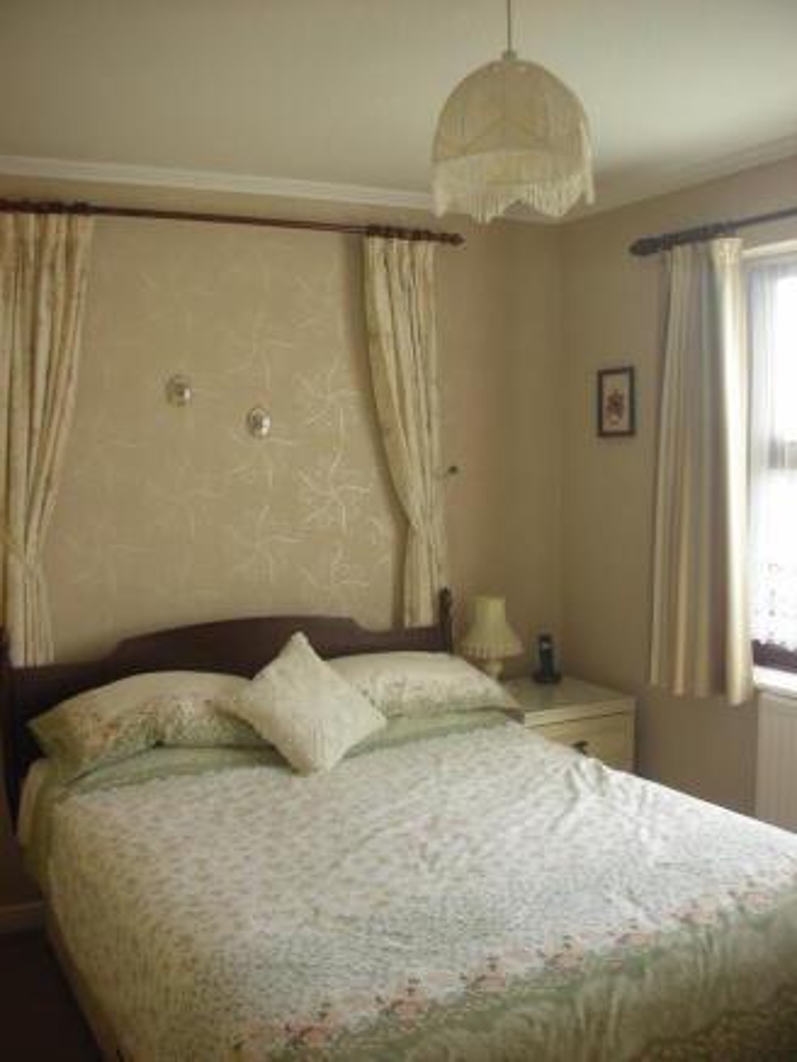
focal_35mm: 35
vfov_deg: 52.6
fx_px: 1074
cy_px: 531
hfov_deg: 40.7
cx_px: 398
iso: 50
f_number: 3
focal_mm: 5.8
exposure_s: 1/39.3
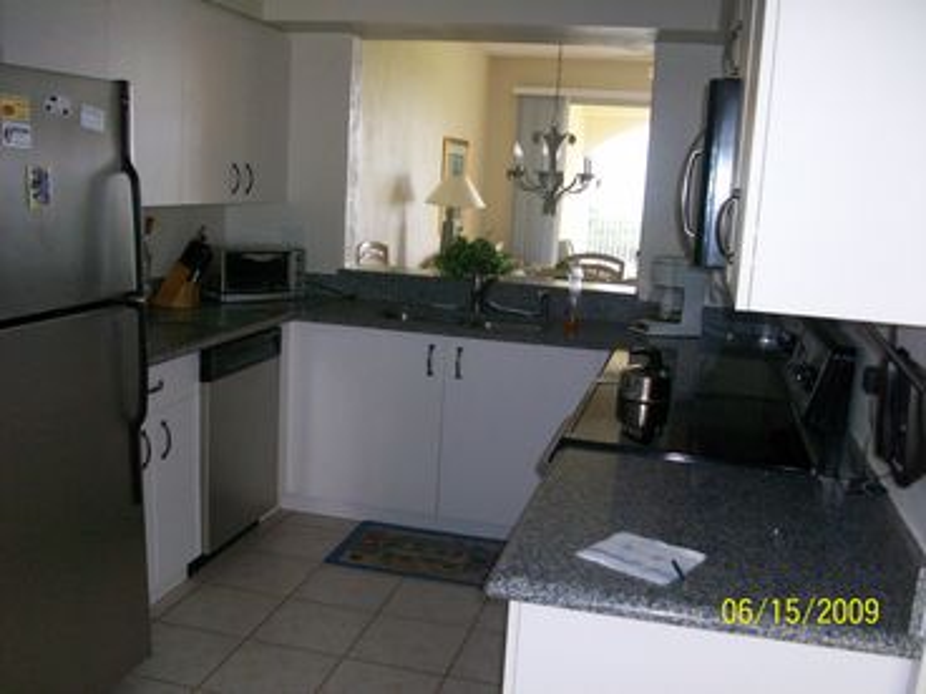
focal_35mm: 34
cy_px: 347
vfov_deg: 41.8
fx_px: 910
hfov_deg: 54.0
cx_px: 463
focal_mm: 5.7
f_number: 2.8
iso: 160
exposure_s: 1/60
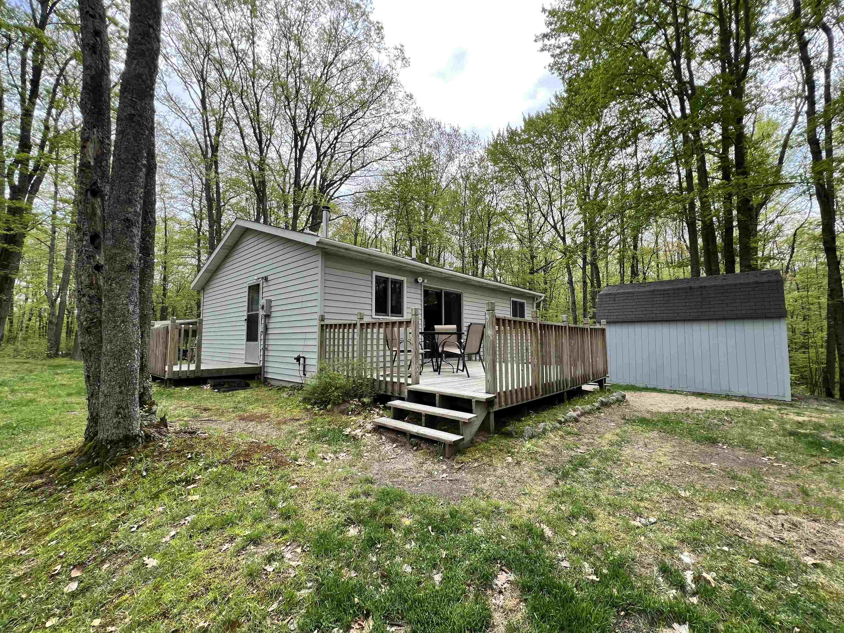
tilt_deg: +2.9
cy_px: 316
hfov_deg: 106.2
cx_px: 422
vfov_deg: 89.9
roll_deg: +0.0
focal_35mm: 13
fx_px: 317
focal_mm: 1.57
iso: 32
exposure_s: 1/312
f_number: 1.8
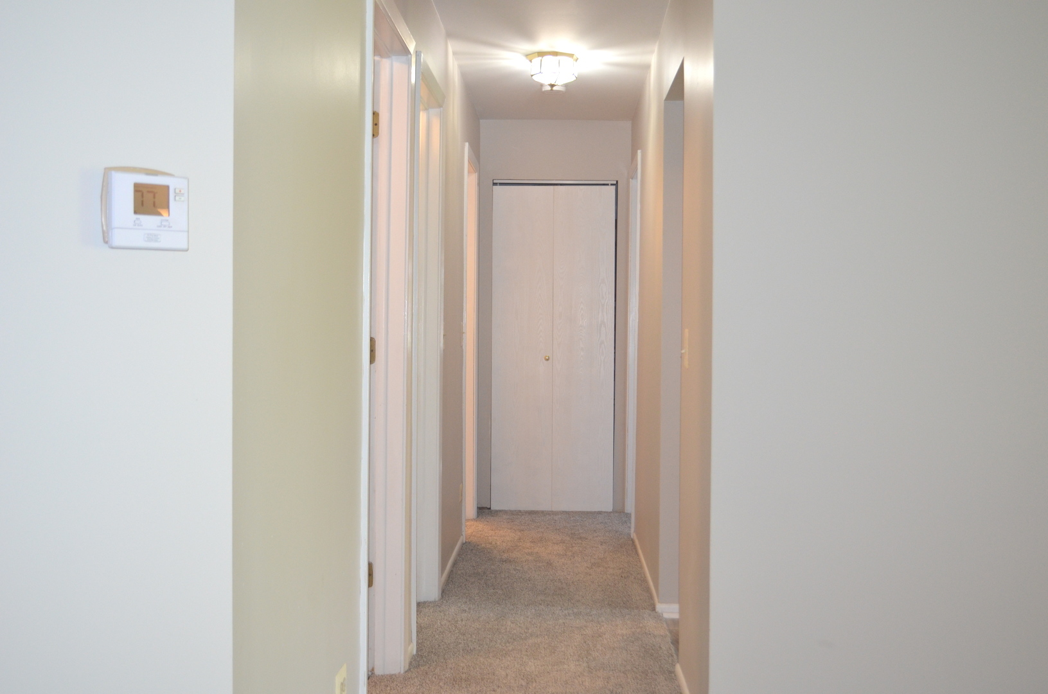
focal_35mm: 39
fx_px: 1133
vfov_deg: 34.1
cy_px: 347
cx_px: 524
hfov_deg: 49.6
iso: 900
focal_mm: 26
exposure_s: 1/60
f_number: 4.2
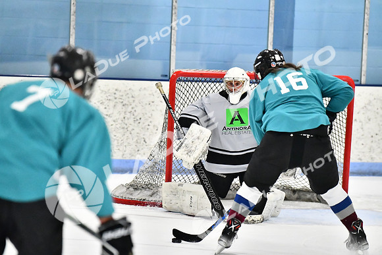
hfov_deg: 7.8
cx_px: 191
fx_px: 2786
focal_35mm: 262
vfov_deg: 5.2
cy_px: 128
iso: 8000
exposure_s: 1/1600
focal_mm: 175
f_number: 2.8
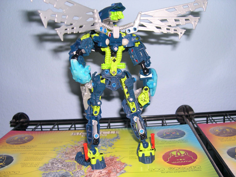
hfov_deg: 49.0
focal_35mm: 38
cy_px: 88
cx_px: 118
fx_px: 259
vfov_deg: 37.7
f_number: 2.8
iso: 100
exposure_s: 1/60
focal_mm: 8
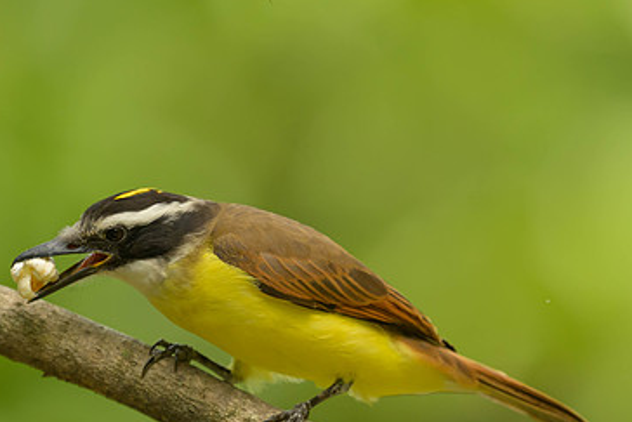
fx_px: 16771
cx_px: 262
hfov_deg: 2.2
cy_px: 302
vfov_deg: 1.4
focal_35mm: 955
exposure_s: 1/1250
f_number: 4
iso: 900
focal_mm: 400
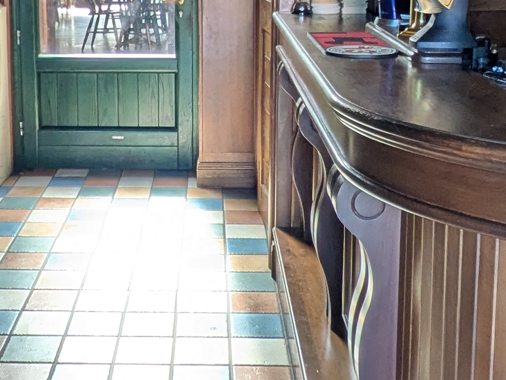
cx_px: 152
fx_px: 892
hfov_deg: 31.3
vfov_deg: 23.4
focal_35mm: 61
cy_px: 41
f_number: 2.2
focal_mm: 1.83
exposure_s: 1/33.3
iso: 45
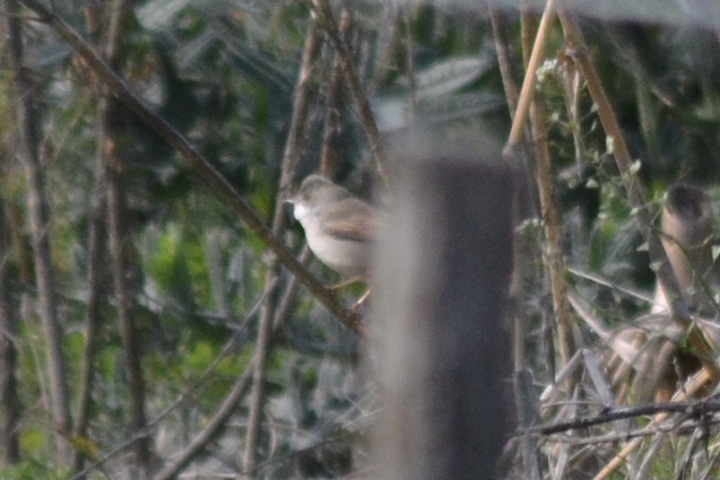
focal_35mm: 450
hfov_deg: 4.6
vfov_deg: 3.1
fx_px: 8998
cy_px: 240
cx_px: 360
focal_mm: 300
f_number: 5.6
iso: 800
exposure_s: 1/2500
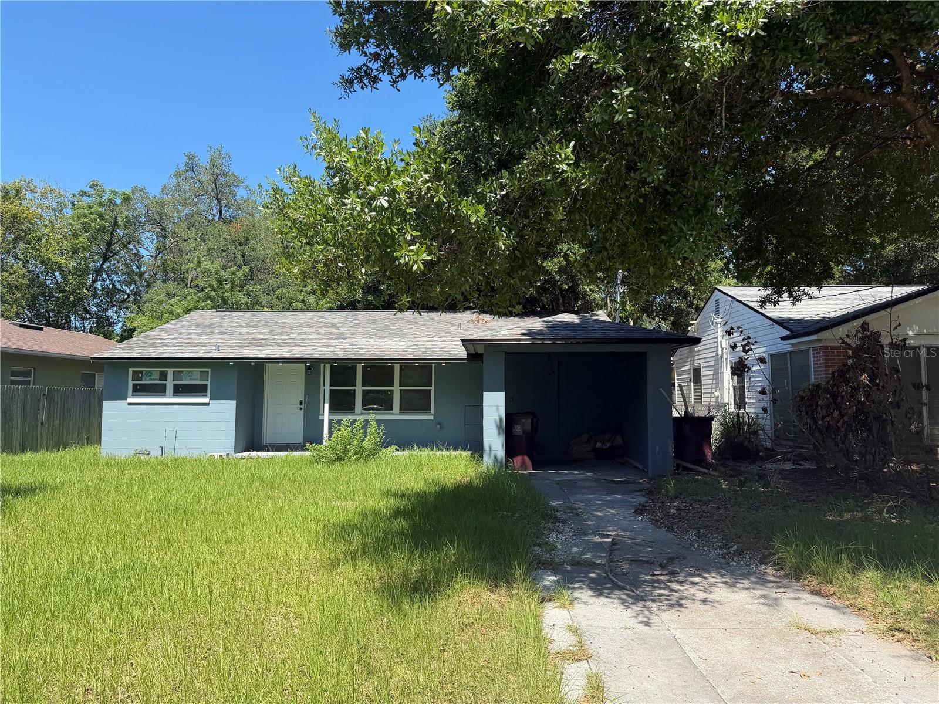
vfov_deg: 56.8
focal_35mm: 24
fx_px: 651
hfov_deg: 71.6
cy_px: 352
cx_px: 470
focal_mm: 6.76
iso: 80
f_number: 1.78
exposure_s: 1/2232
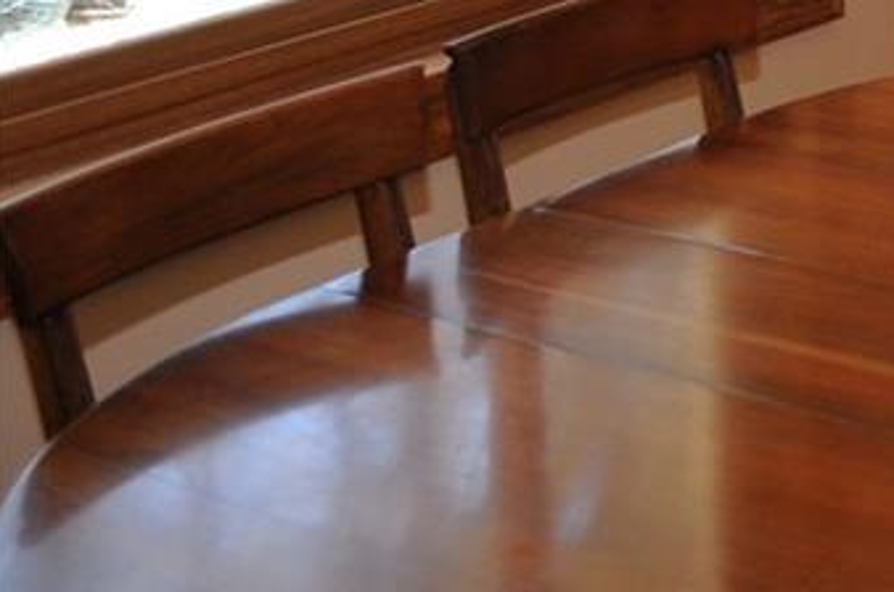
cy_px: -181
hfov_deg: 19.5
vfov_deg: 14.3
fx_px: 2256
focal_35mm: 91
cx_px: 1349
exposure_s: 1/60
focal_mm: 20
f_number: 4
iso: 400
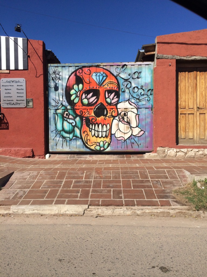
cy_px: 138
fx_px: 239
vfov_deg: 60.0
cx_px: 104
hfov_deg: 46.8
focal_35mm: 30
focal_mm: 4.12
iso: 40
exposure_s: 1/2740
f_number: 2.2
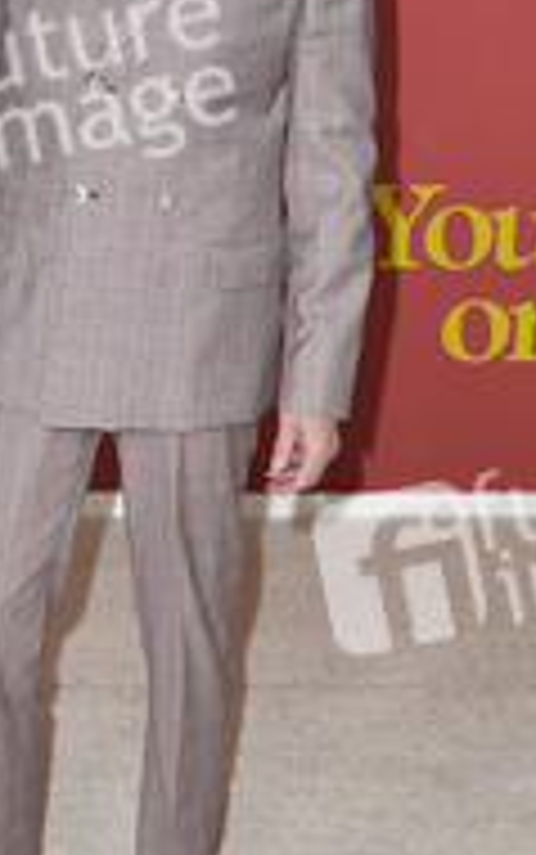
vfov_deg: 27.4
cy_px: 324
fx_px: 1750
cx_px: 137
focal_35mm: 75
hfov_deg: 17.3
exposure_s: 1/250
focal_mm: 35
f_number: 6.3
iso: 400
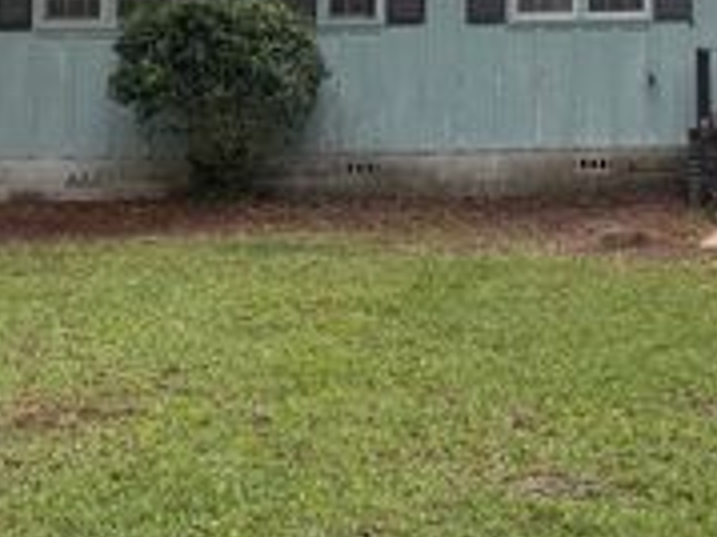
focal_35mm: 67
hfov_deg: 26.5
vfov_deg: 21.1
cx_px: 805
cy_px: -18
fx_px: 1387
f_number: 1.78
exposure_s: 1/1174
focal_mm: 6.76
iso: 100
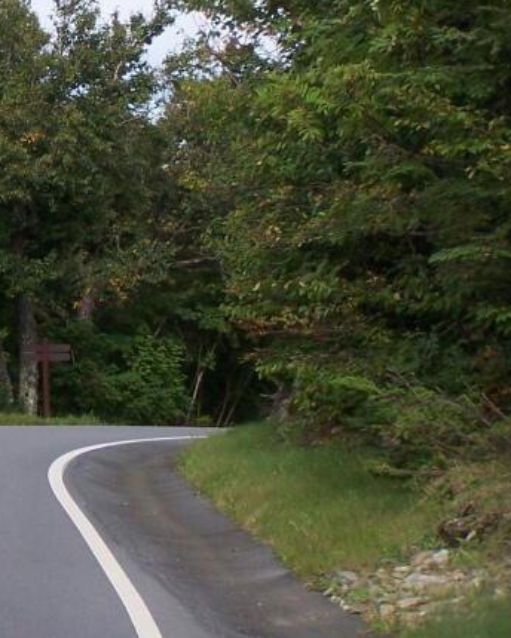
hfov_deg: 6.3
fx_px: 4613
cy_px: 73
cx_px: -239
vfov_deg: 7.9
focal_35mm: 244
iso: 80
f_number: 3.2
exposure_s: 1/640
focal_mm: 17.5
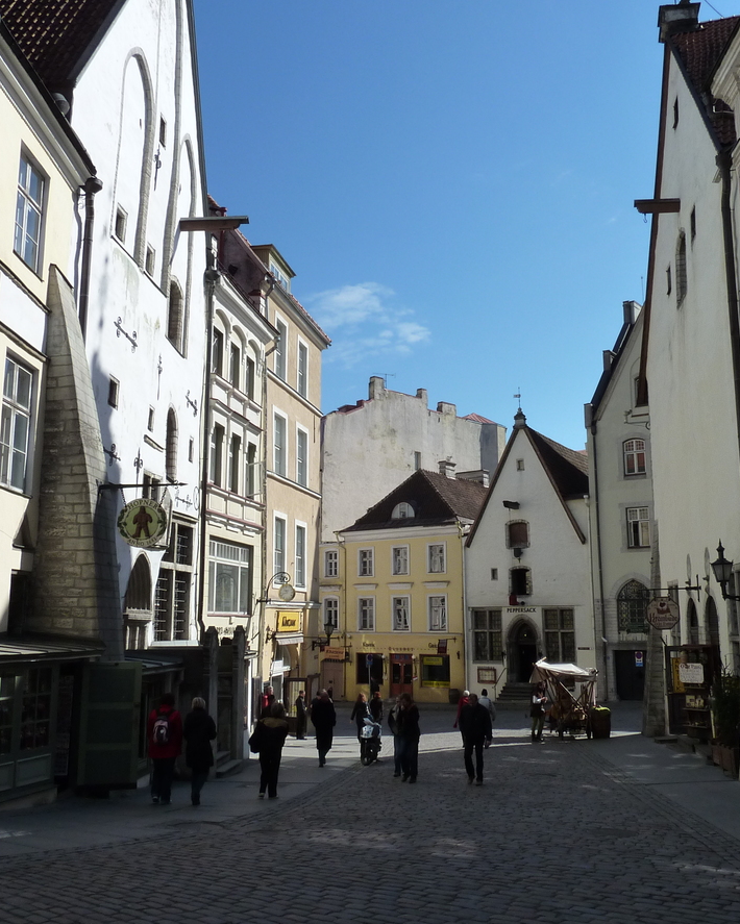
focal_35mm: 33
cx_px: 401
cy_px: 457
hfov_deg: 44.5
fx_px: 903
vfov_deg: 54.2
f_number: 5.6
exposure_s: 1/500
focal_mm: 4.1
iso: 125
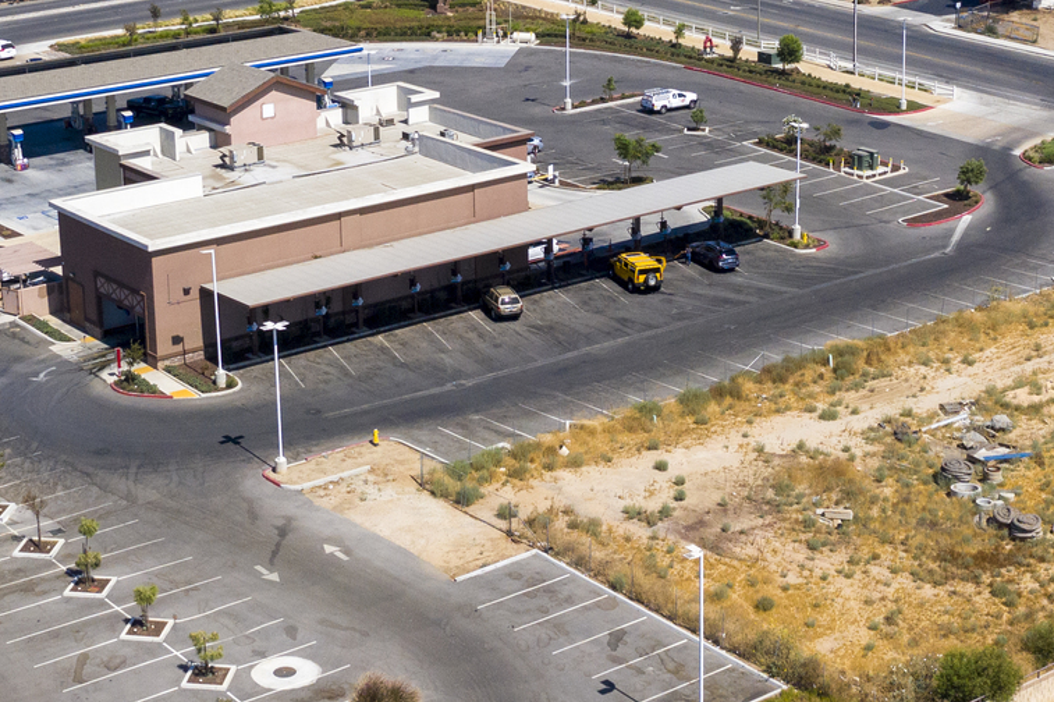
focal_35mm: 74
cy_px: 198
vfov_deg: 18.3
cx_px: 465
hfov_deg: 27.3
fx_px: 2166
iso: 400
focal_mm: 10.26
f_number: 4
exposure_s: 1/100
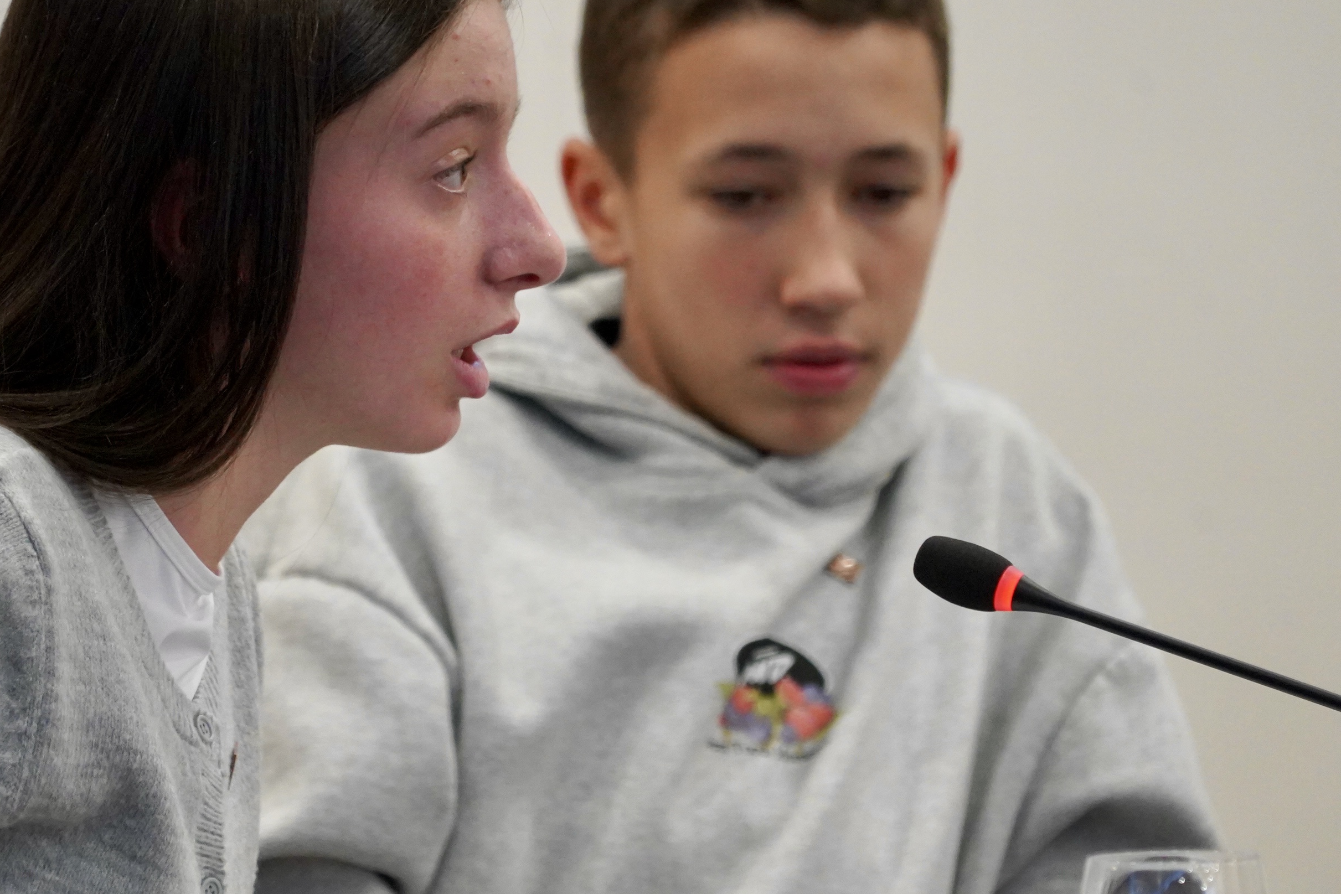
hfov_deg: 5.3
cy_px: 480
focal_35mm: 390
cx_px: 491
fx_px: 14527
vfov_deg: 3.5
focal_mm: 240
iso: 6400
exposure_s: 1/250
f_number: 6.3
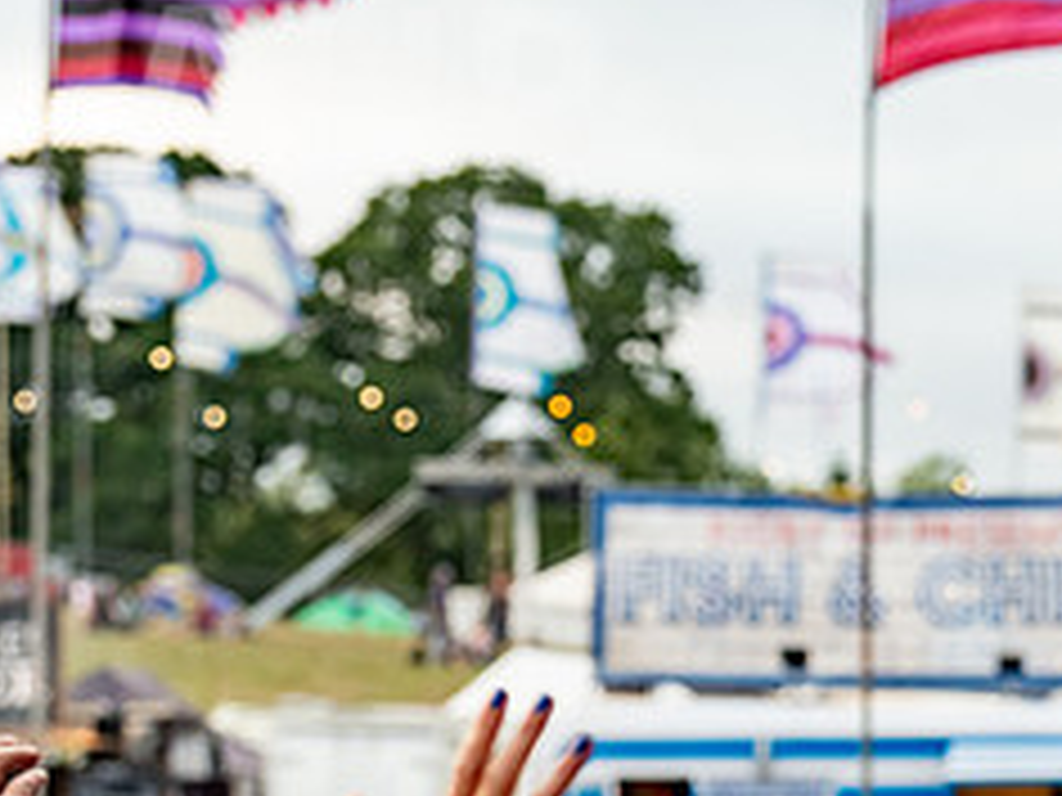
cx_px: 1210
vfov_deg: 7.0
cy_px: 625
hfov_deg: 9.2
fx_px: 6535
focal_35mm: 213
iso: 720
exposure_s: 1/500
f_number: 4.5
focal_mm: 90
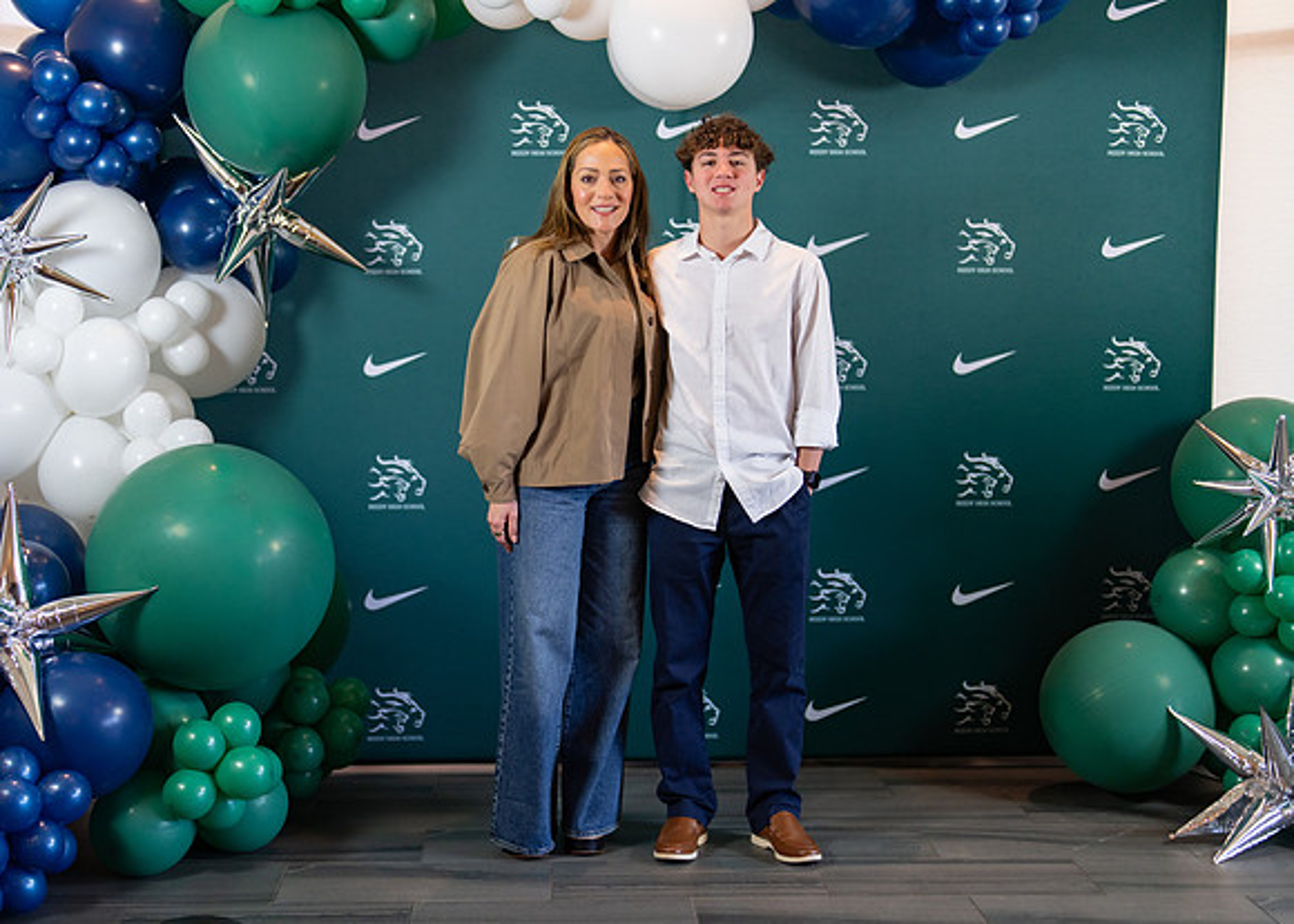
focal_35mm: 55
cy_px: 473
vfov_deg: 25.9
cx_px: 584
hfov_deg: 35.7
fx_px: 2005
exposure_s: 1/400
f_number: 1.2
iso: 500
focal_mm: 50
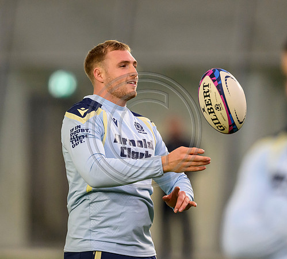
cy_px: 153
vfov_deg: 2.8
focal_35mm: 597
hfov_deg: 3.1
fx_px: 5333
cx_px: 153
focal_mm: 400
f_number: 3.2
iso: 6400
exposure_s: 1/2000
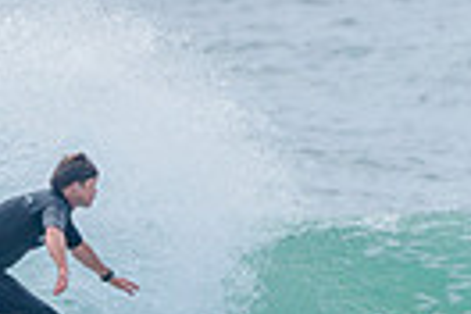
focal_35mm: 2696
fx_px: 35270
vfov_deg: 0.5
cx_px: -29
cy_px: 274
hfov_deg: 0.8
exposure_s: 1/2000
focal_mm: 500
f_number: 5.6
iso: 450
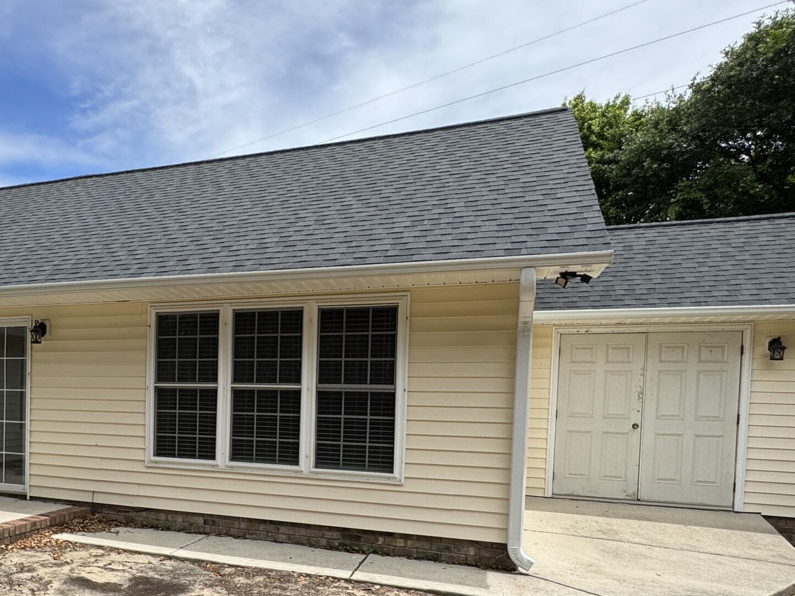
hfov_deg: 58.4
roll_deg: -0.8
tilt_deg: -0.3
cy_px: 428
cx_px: 196
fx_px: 666
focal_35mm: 29
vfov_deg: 46.9
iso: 50
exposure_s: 1/1198
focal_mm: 2.22
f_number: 2.2
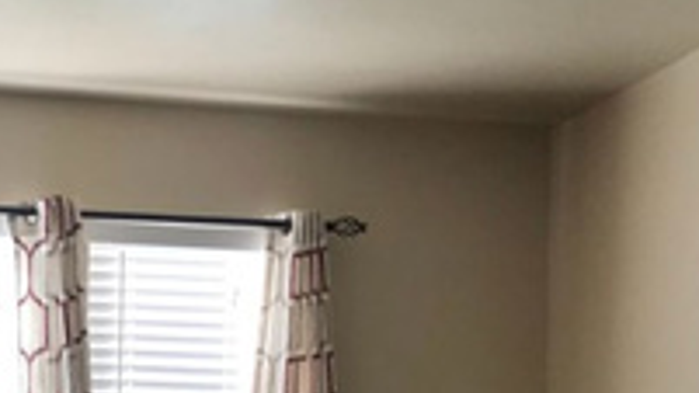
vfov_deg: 12.1
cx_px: 139
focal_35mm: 97
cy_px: 515
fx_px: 1798
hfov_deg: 21.7
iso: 32
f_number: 1.8
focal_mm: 3.99
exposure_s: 1/120
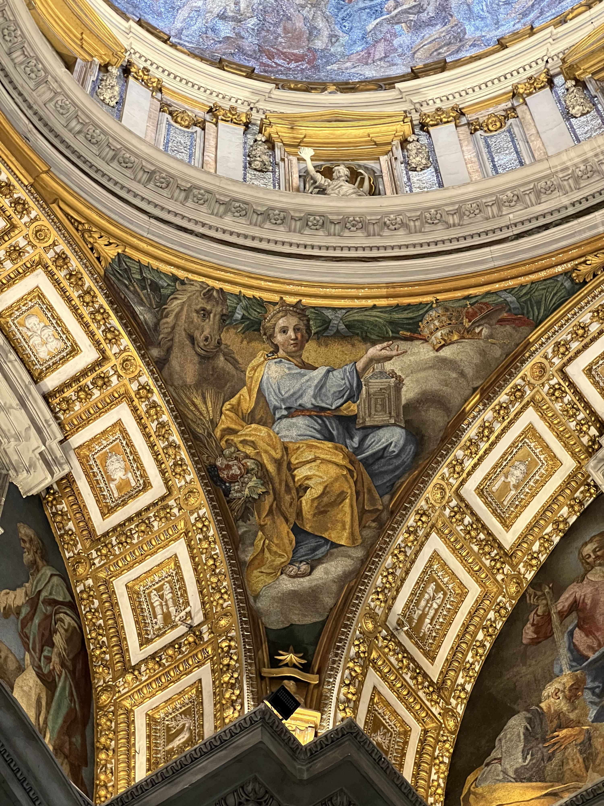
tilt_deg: +61.7
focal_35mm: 77
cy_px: 403
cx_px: 302
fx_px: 1791
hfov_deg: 19.1
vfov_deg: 25.3
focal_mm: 9
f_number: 2.8
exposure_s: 1/33
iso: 1000
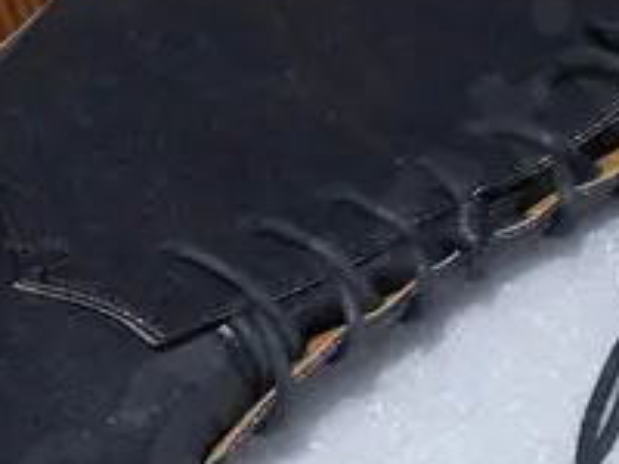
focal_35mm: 174
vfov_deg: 8.5
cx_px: 340
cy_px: 303
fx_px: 3111
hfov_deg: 11.4
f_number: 4
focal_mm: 17
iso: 500
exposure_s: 1/60
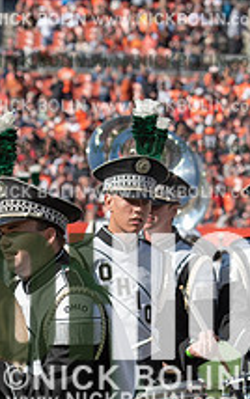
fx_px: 2852
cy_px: 322
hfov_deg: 5.0
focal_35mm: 262
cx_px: 121
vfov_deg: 8.0
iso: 400
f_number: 5
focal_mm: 95
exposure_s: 1/2000
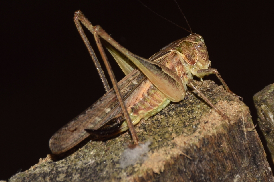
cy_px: 91
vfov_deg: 6.5
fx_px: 1598
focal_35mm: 210
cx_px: 137
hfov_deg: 9.8
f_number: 13
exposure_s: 1/160
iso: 100
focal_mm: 140
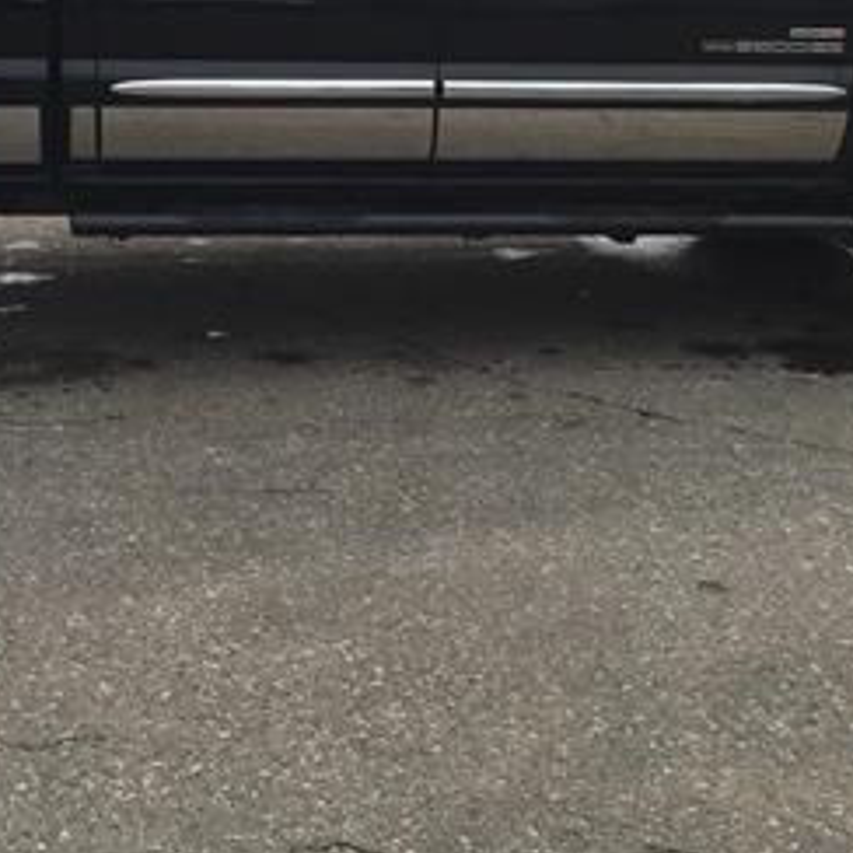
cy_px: 24
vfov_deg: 23.1
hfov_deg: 23.8
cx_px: 231
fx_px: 2007
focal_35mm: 72
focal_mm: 3.3
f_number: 2.4
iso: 25
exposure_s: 1/1148
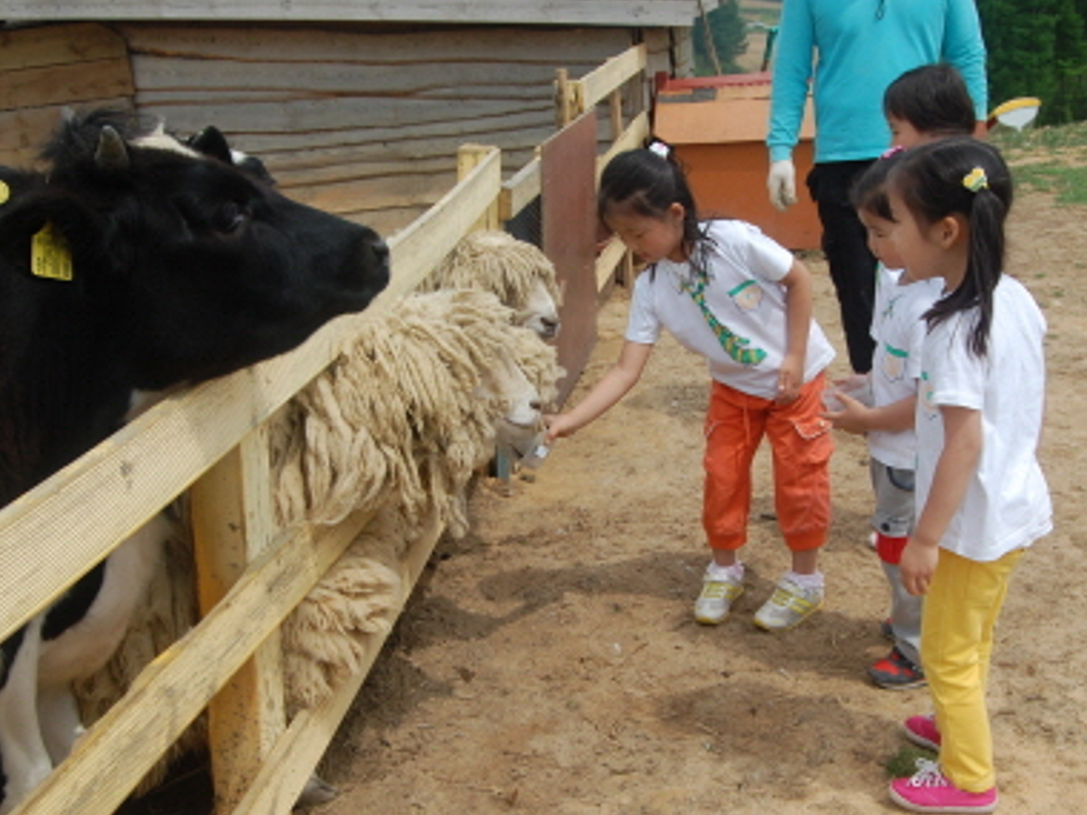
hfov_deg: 43.2
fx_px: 1370
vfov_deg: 33.1
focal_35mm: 44
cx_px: 595
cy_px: 468
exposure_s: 1/400
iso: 200
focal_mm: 23
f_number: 10
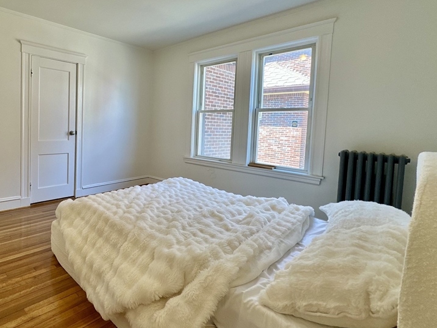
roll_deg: -1.4
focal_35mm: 20
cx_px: 132
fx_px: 253
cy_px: 137
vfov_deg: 65.6
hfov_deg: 77.9
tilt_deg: -3.0
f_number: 2.2
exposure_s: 1/60
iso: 64
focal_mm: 2.22
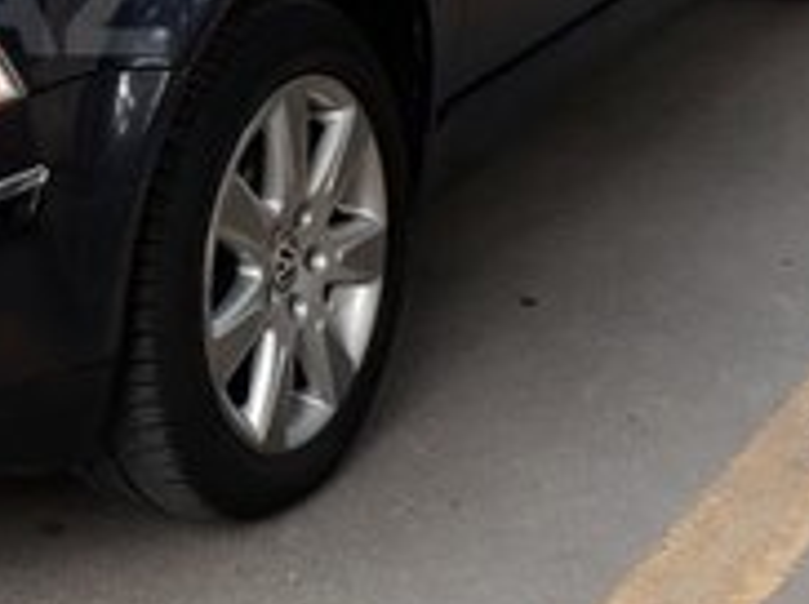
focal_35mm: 98
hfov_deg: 18.4
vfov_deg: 14.8
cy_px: -11
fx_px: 2287
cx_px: -289
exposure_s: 1/120
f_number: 1.9
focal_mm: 3.6
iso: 40
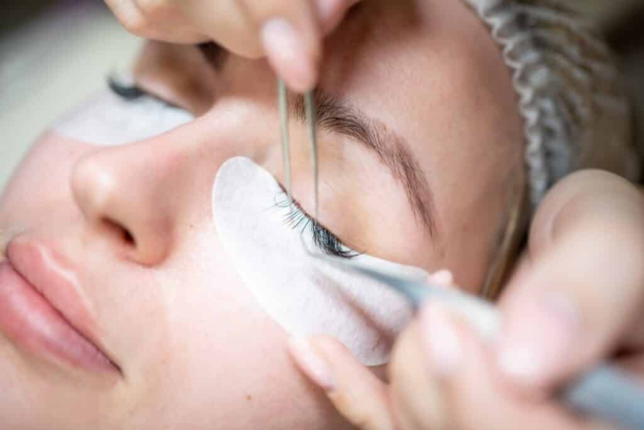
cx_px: 322
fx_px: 626
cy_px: 215
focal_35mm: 35
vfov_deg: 37.9
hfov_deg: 54.4
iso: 100
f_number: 1.8
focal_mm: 35
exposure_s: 1/125
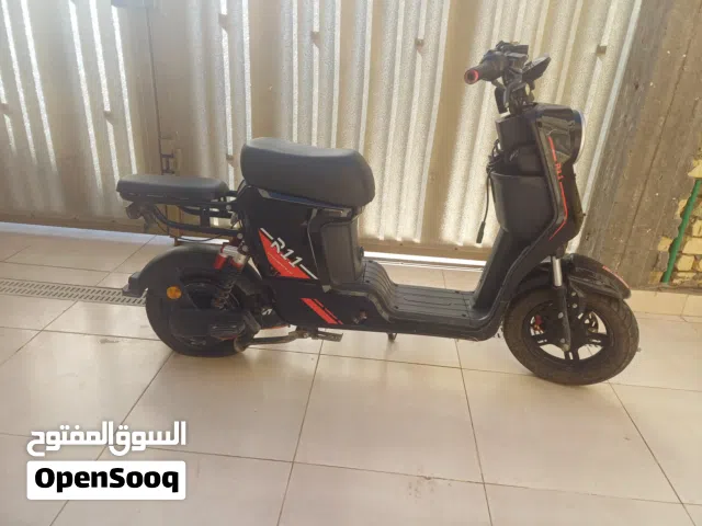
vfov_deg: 54.9
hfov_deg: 69.4
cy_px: 263
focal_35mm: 25
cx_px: 351
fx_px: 507
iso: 50
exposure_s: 1/333
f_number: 1.8
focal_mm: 4.65
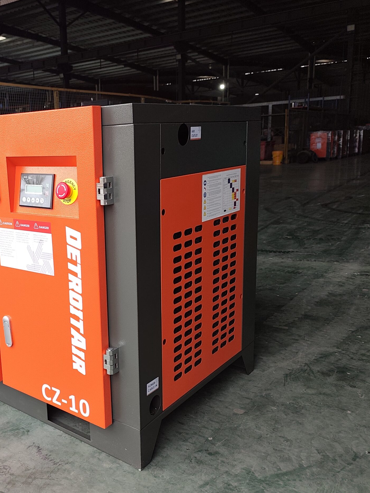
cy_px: 253
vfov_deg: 55.4
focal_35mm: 33
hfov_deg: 41.4
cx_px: 84
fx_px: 470
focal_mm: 5.84
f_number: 1.6
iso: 125
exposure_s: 1/100
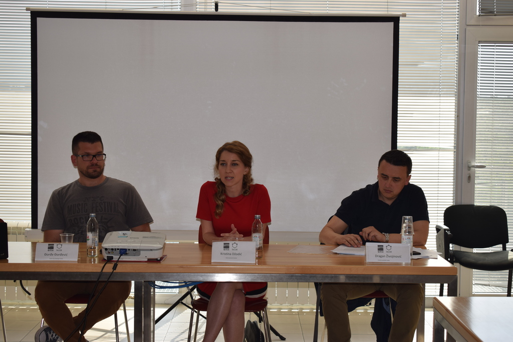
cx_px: 256
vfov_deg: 21.6
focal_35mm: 63
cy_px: 171
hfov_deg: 31.9
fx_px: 898
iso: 100
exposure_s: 1/160
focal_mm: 42
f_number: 6.3
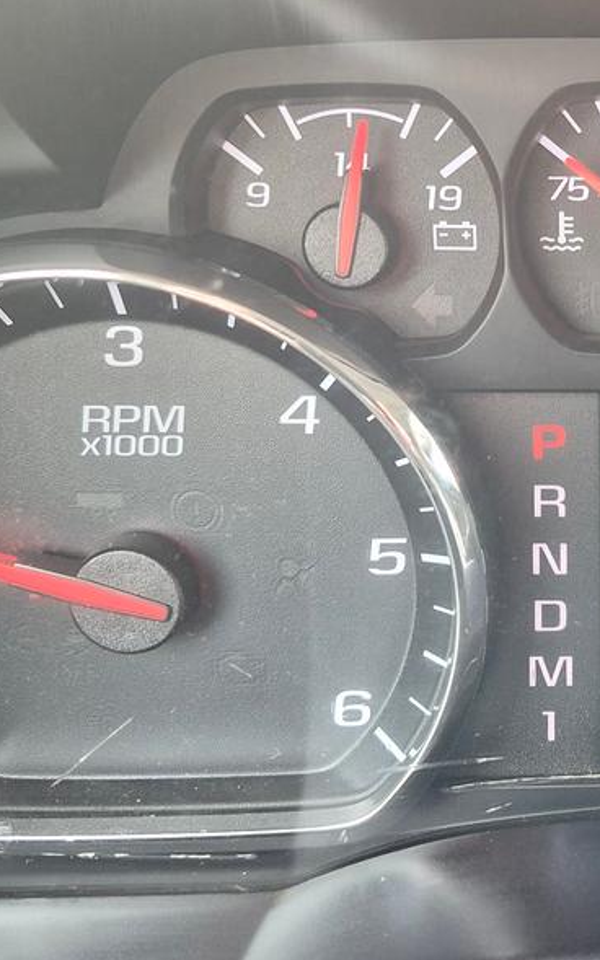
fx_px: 1387
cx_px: 695
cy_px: 517
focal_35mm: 53
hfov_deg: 22.7
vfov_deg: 38.2
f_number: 1.8
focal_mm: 5.4
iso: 250
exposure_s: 1/120
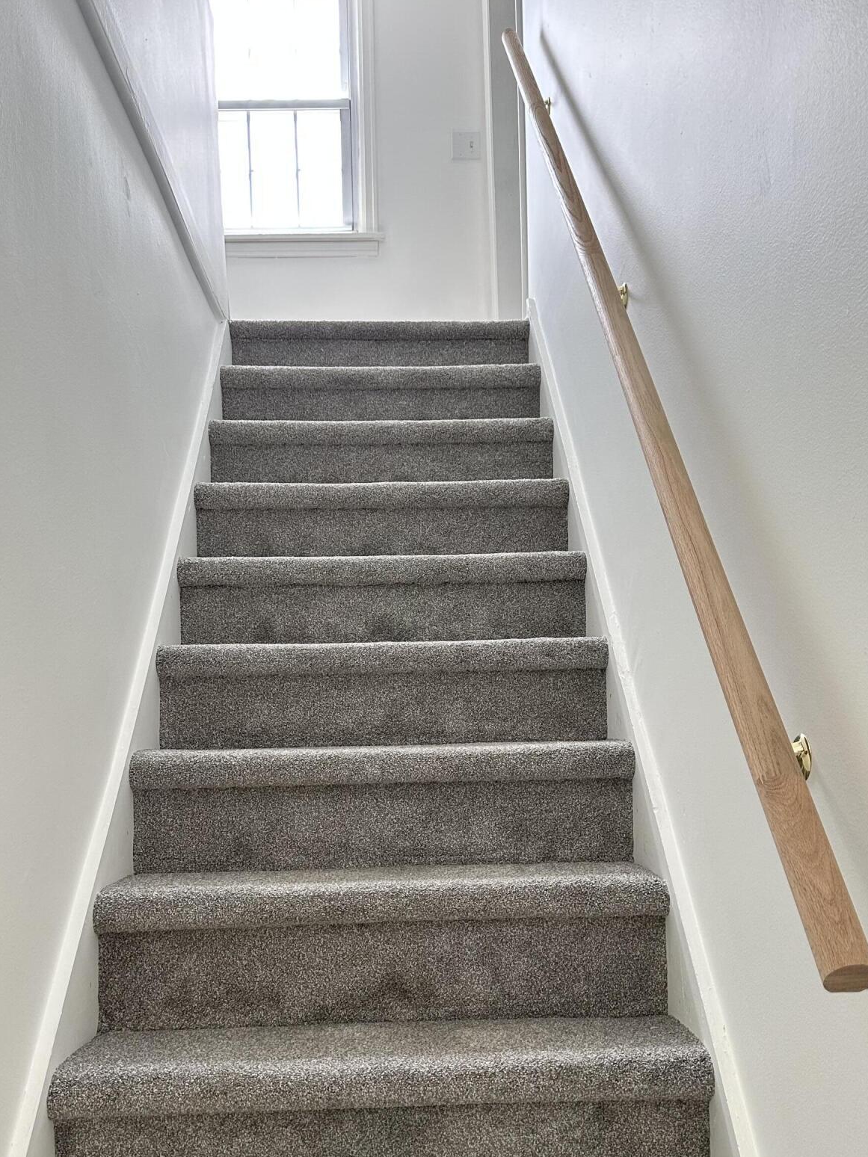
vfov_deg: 57.7
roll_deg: +1.5
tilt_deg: +2.1
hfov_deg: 45.4
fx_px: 1036
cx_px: 416
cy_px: 719
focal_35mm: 31
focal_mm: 6.86
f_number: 1.78
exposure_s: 1/120
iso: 200
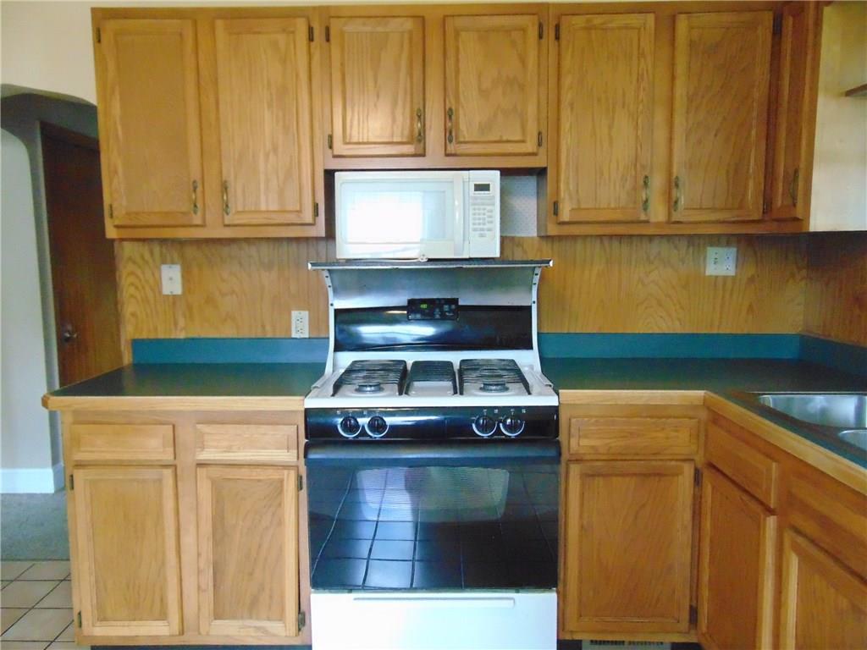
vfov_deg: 54.9
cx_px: 434
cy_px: 325
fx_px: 626
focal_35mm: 25
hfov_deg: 69.4
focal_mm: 4.5
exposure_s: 1/60
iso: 800
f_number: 3
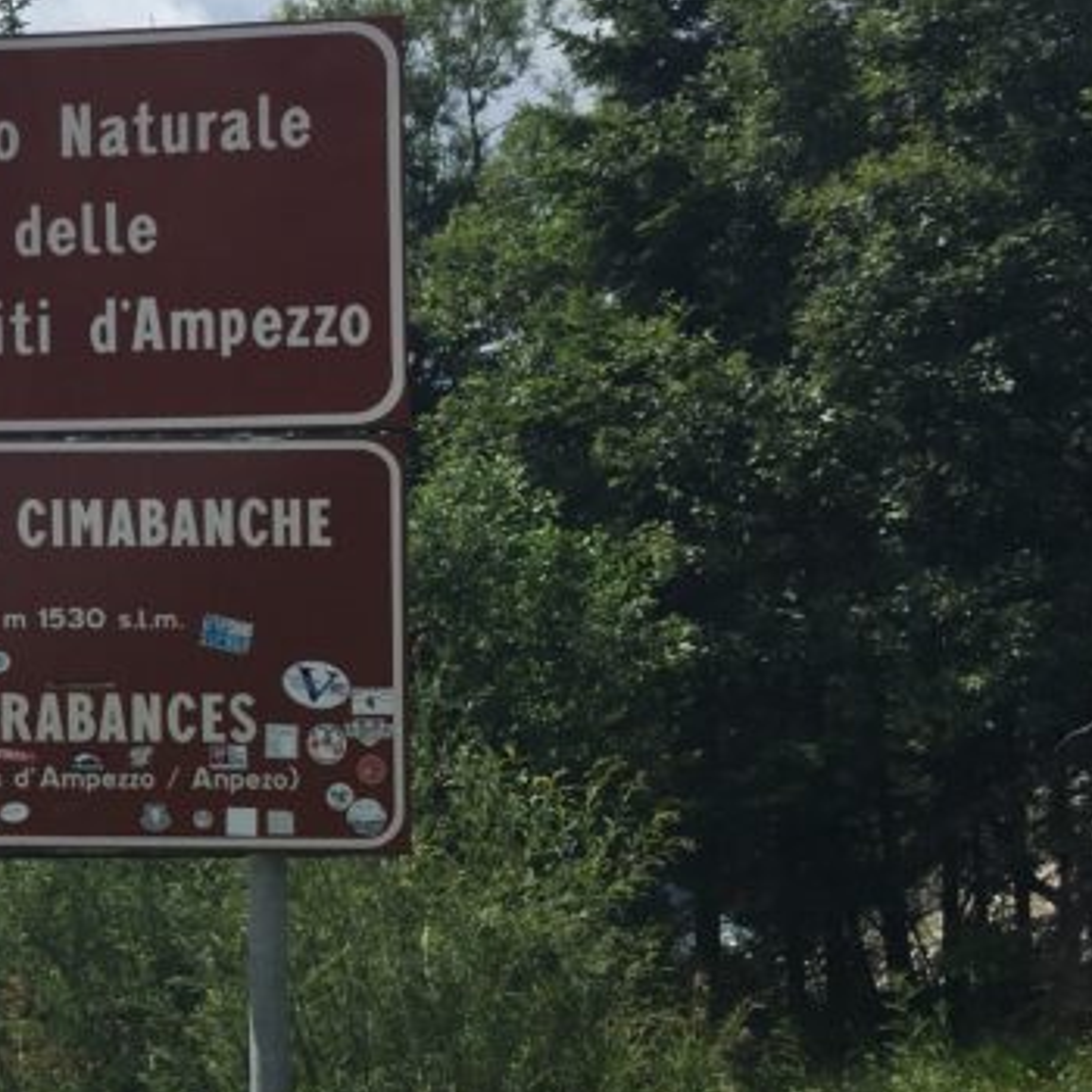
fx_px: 2677
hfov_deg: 20.4
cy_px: 736
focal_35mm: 75
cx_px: -443
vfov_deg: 22.9
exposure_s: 1/3597
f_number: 2.2
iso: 32
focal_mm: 4.15
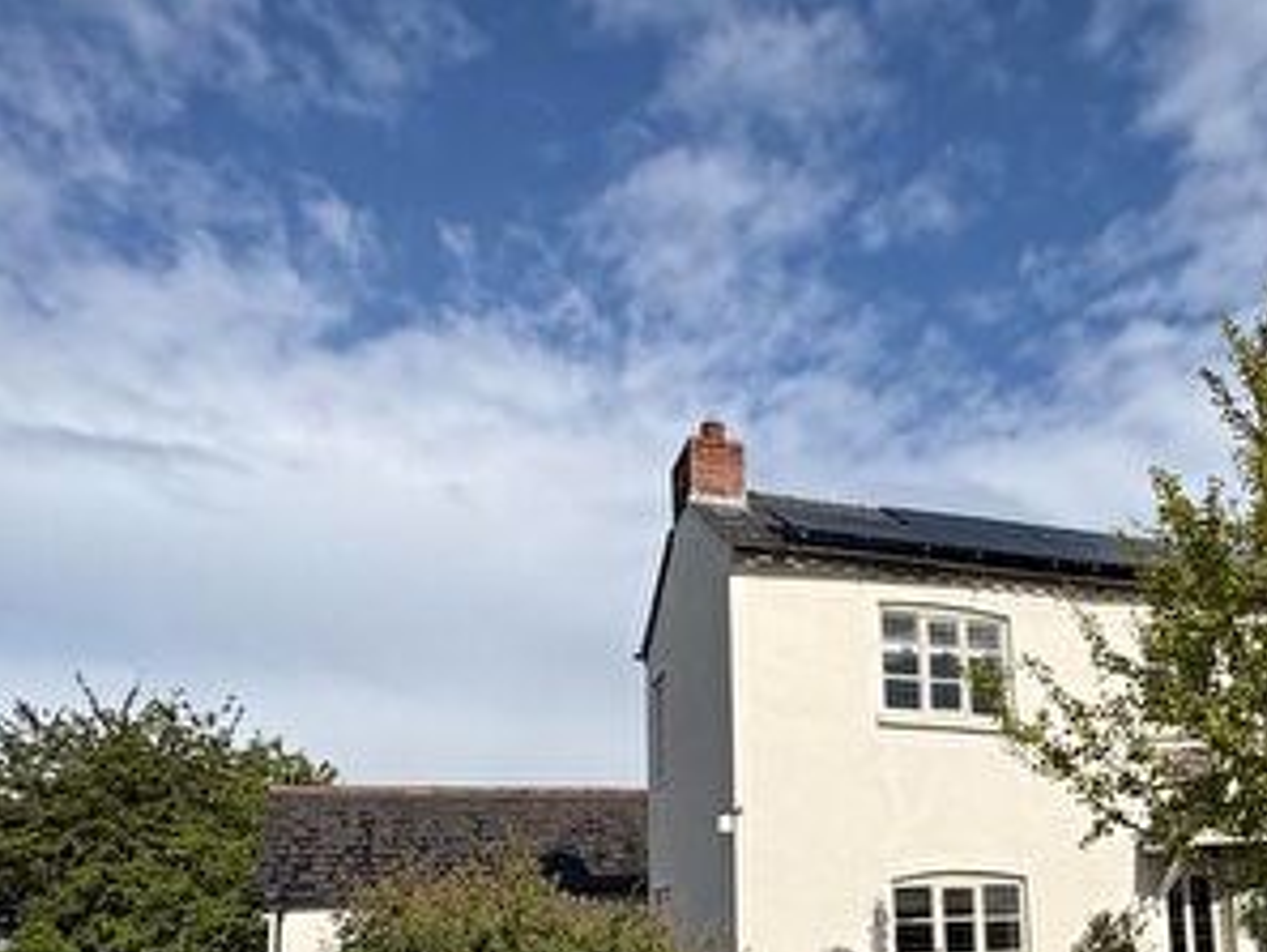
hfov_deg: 53.0
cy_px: 775
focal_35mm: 33
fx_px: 1208
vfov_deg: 41.0
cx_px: 939
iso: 50
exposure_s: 1/4132
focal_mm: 2.22
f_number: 2.2
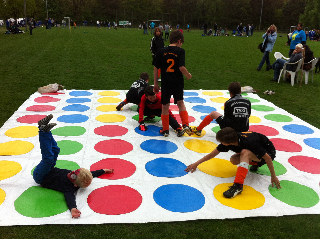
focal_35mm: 35
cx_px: 160
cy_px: 120
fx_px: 323
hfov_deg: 52.7
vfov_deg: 40.6
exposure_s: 1/419
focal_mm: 3.85
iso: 80
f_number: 2.8
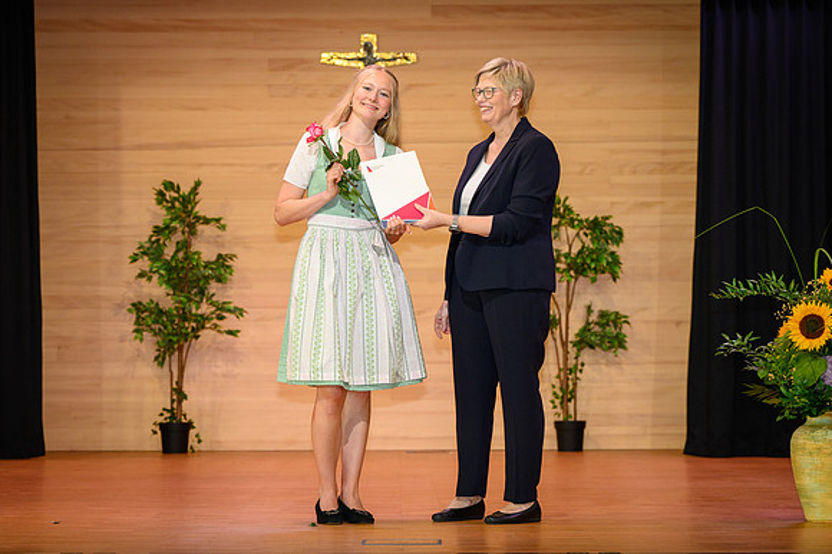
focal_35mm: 122
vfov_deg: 11.3
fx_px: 2808
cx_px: 380
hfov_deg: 16.9
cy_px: 233
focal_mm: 105
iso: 2000
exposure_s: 1/200
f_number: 5
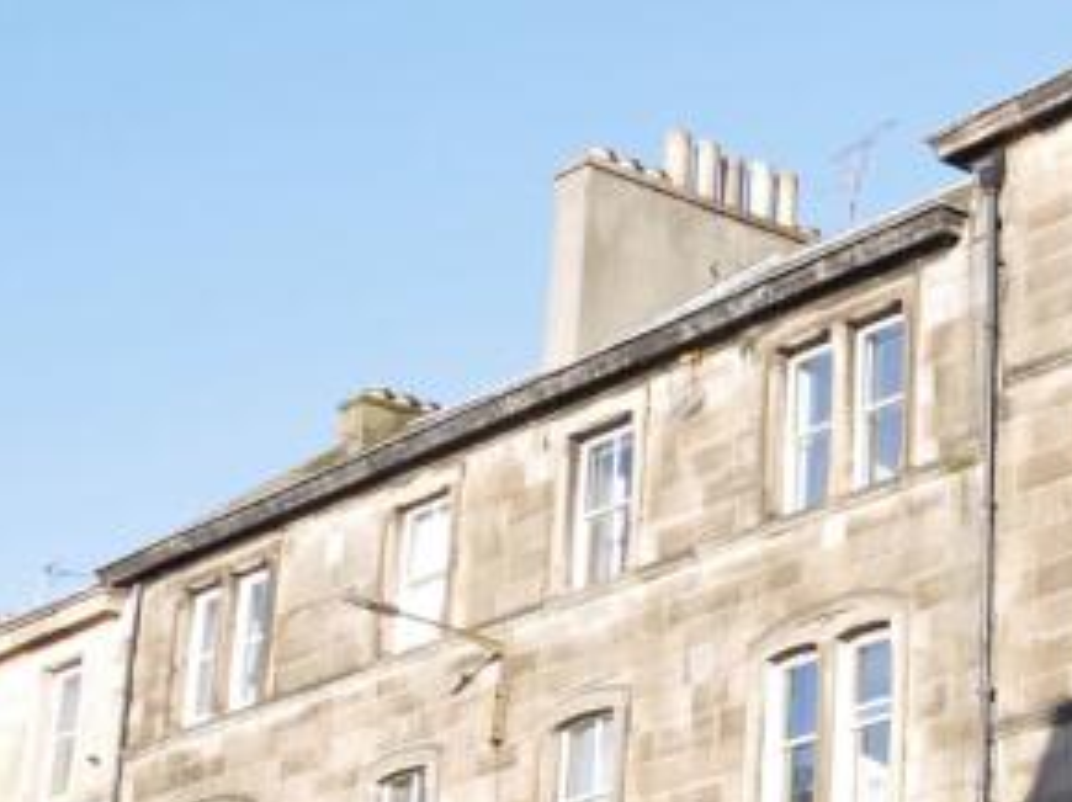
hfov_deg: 18.2
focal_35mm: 99
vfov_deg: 14.9
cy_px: 586
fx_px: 3063
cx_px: 1471
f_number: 5.6
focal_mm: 14
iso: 200
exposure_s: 1/200
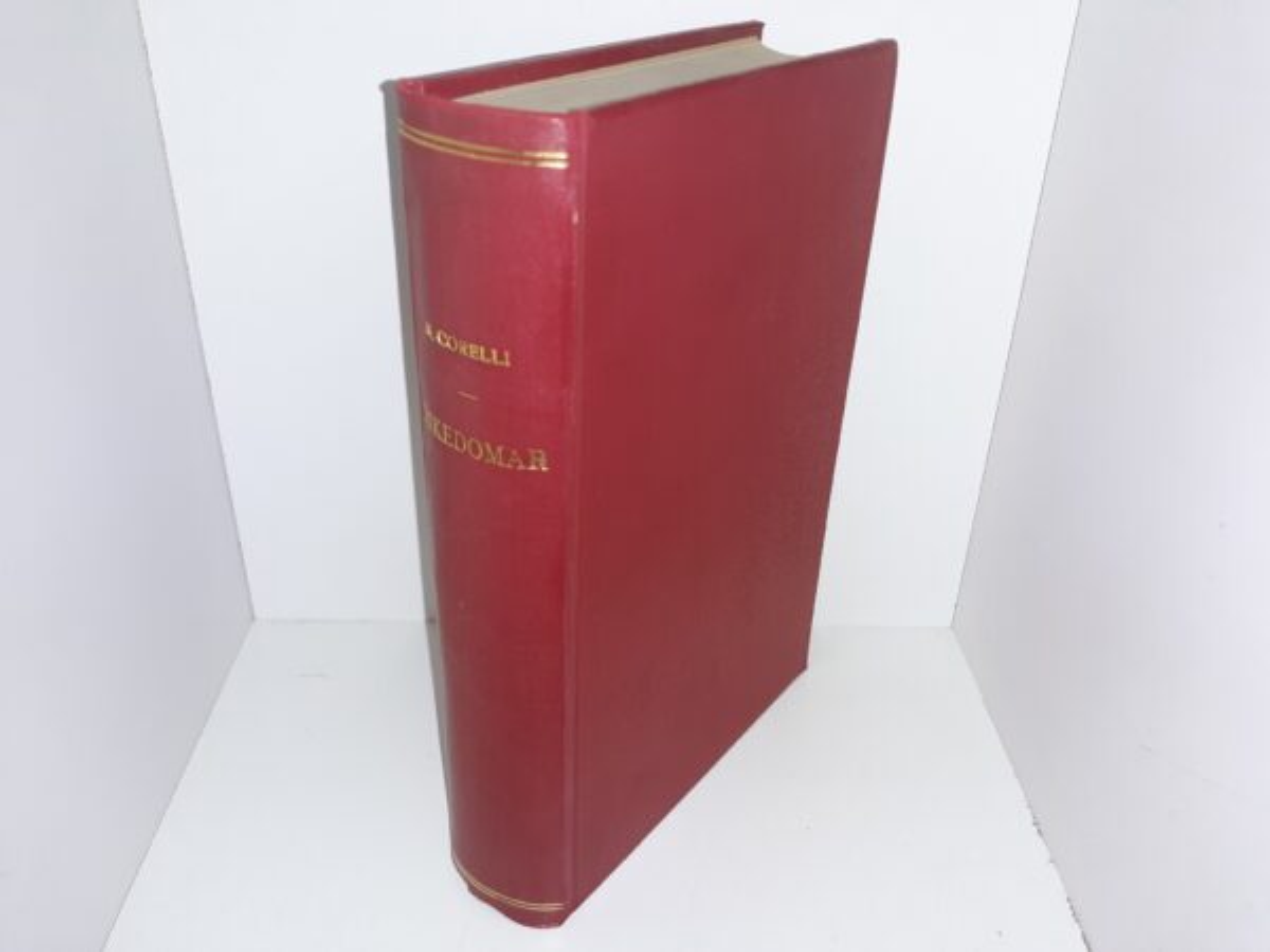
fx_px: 1027
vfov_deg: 49.7
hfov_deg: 63.4
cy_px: 476
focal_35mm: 28
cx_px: 635
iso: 50
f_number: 1.7
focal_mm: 3.7
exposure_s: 1/120
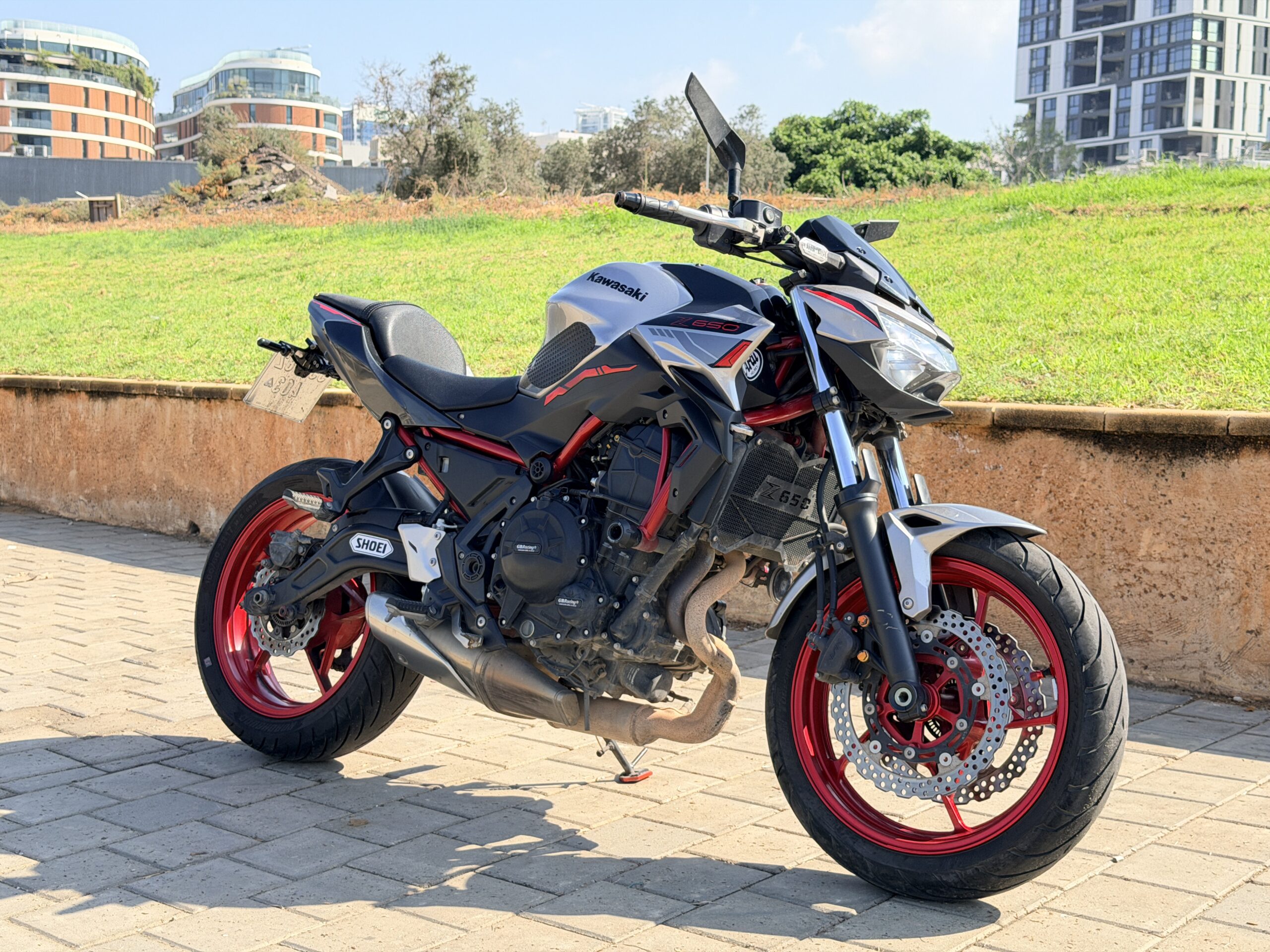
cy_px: 476
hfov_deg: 39.7
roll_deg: -0.3
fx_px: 1761
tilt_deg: -4.4
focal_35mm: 48
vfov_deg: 30.3
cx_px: 635
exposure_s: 1/1678
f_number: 1.78
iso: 100
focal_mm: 6.76
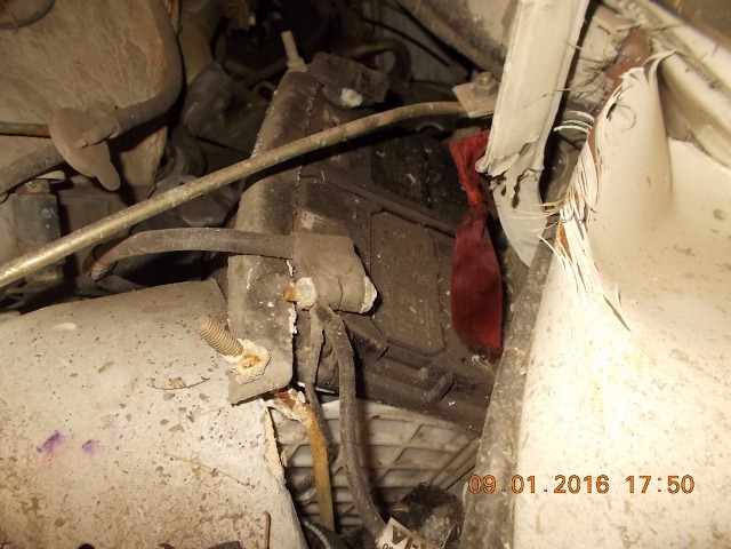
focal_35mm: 26
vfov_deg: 53.1
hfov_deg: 67.3
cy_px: 274
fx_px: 549
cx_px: 366
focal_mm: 4.6
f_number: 3.2
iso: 200
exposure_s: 1/25
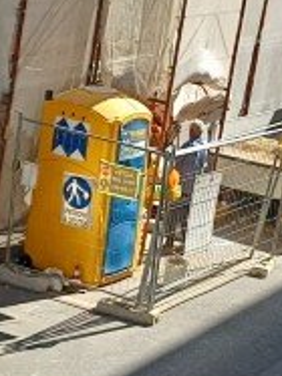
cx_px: 254
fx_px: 1490
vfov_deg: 14.4
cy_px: 117
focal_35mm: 137
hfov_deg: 10.8
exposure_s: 1/650
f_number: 1.8
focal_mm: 4.65
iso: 50
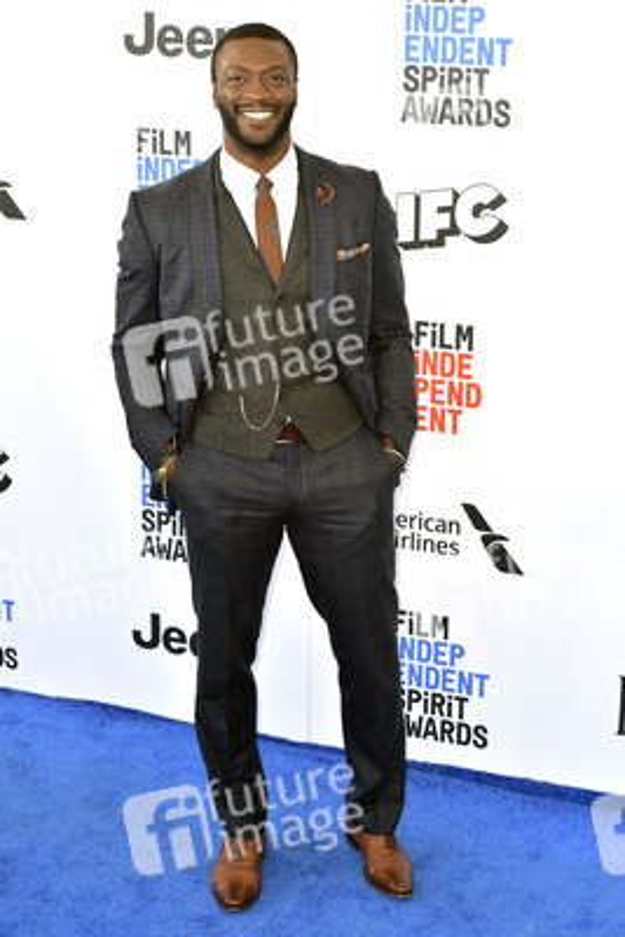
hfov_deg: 19.5
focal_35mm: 70
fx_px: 1821
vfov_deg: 28.8
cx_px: 312
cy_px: 468
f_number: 6.3
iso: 500
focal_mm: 70
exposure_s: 1/320
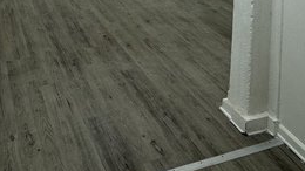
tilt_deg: -4.5
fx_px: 364
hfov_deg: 45.0
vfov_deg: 21.4
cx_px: 109
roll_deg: -1.6
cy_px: -98
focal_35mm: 45
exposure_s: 1/120
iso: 125
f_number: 2.2
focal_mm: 2.22
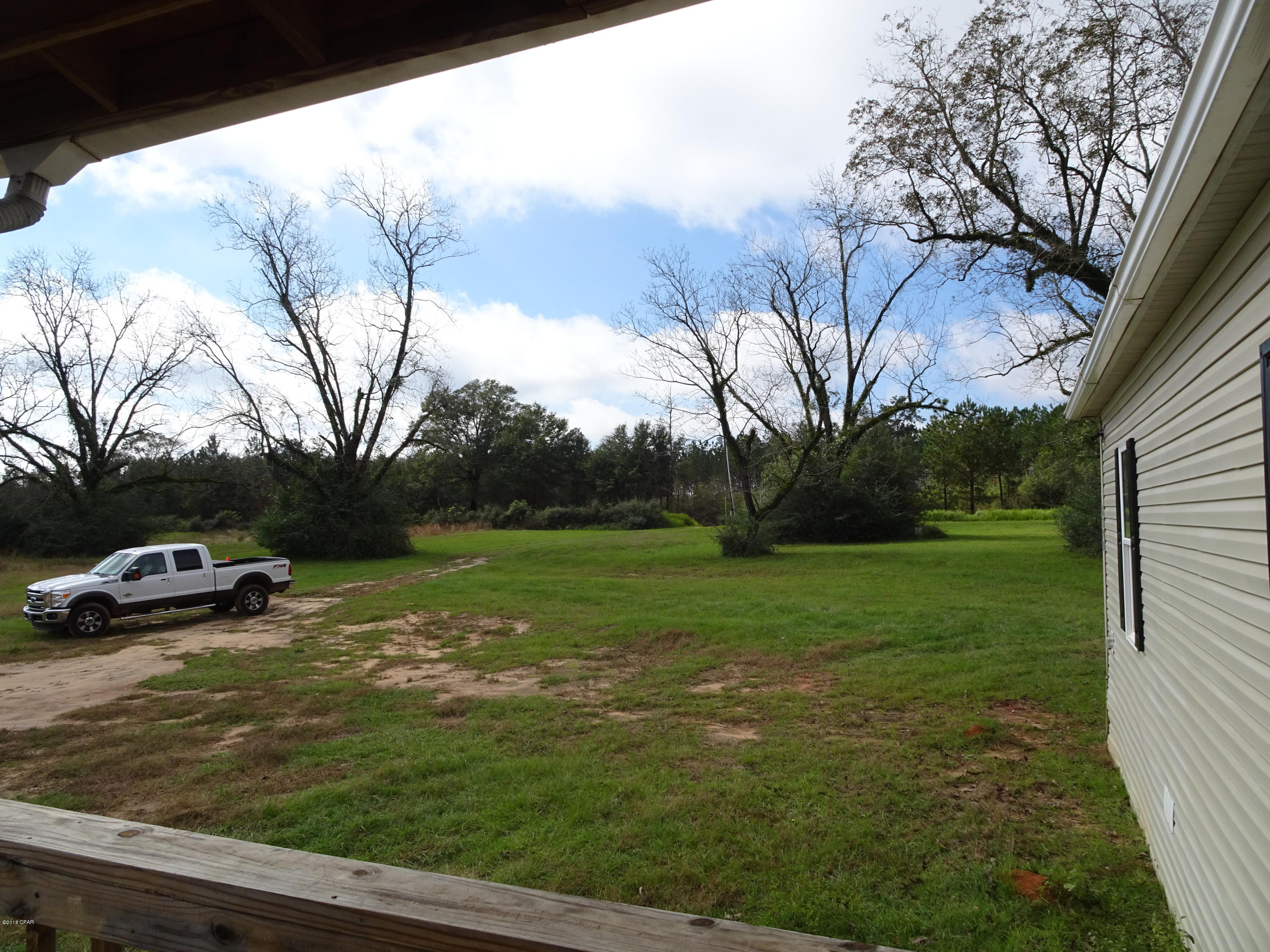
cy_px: 476
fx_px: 881
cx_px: 635
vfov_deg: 56.8
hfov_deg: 71.6
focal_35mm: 24
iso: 80
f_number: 3.5
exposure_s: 1/1000
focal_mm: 4.1
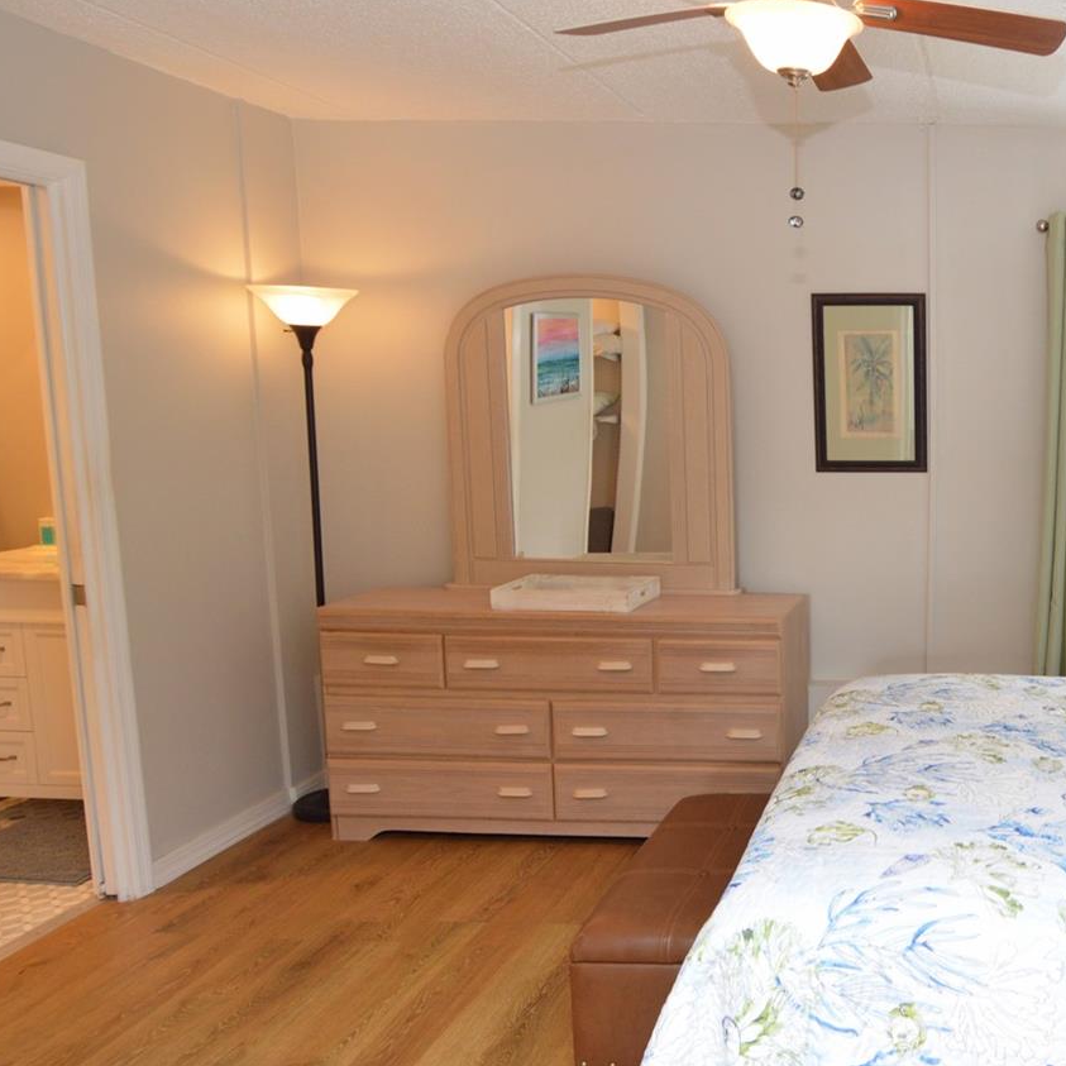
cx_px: 937
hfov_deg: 50.1
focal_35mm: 29
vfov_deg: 55.6
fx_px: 1010
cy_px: 546
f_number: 4
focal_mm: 12
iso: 400
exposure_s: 1/60
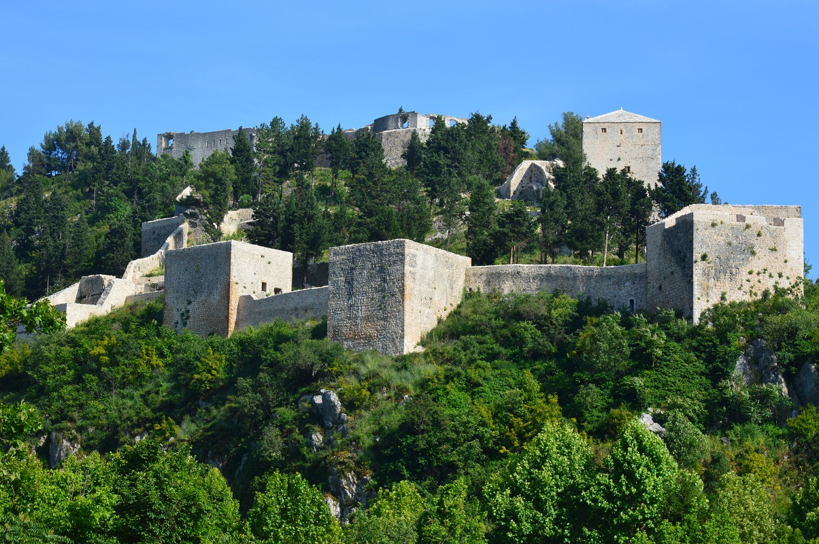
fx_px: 2113
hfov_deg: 21.9
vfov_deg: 14.7
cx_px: 410
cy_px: 272
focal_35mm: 93
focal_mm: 62
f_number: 11
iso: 400
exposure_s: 1/400
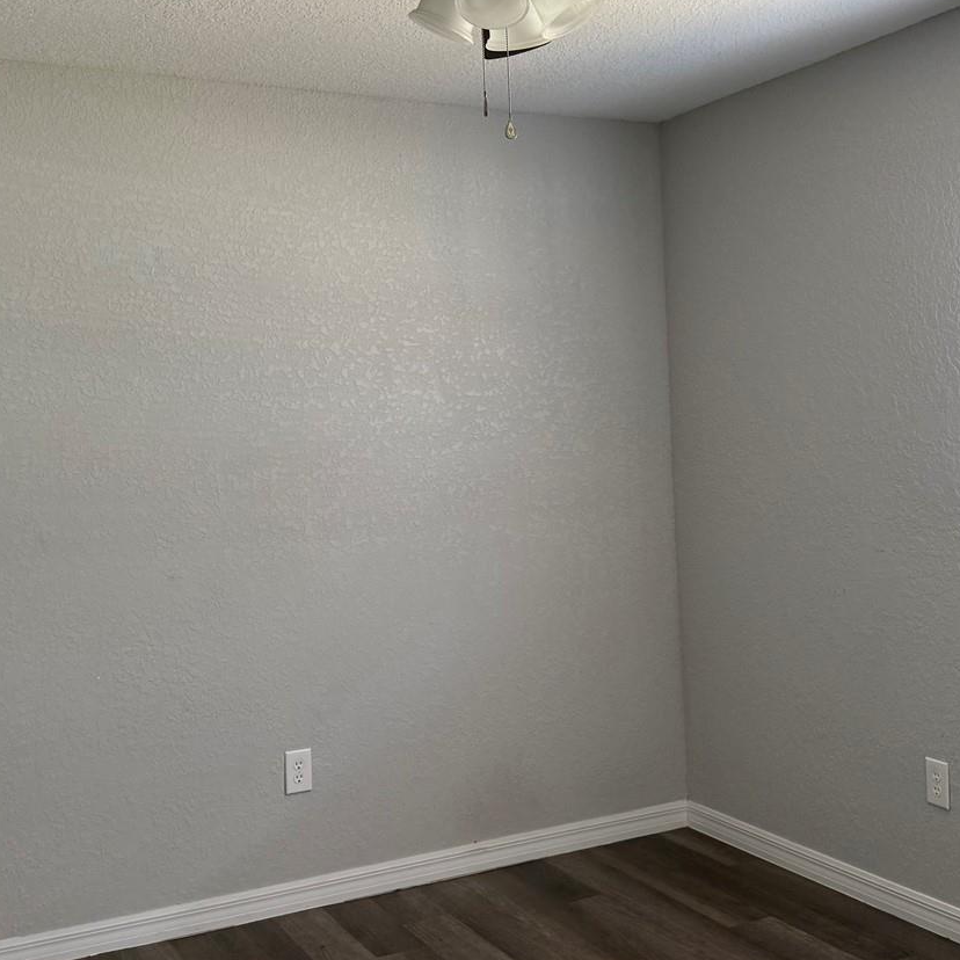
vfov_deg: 40.9
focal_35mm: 41
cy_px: 422
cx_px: 508
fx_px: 1286
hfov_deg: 40.9
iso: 200
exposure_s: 1/81
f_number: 1.78
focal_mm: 6.76
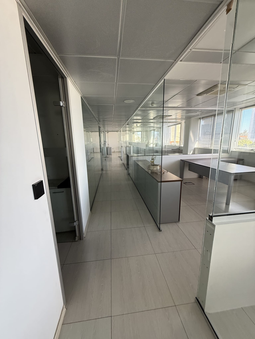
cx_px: 128
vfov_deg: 102.1
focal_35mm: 14
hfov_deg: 85.7
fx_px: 138
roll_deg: +1.0
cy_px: 170
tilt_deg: -12.8
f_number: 2.2
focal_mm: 2.22
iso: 160
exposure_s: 1/99
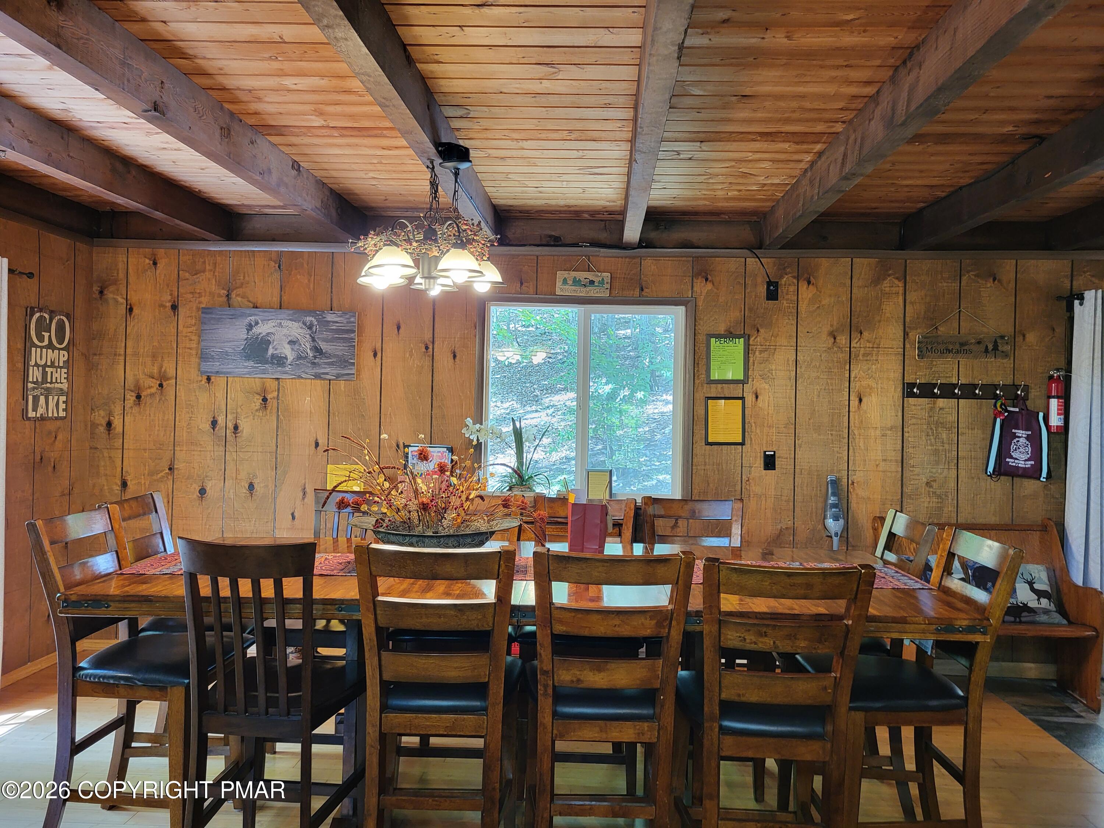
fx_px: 829
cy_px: 414
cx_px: 552
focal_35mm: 26
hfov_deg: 67.3
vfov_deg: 53.1
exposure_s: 1/40
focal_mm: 5.4
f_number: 1.8
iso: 200
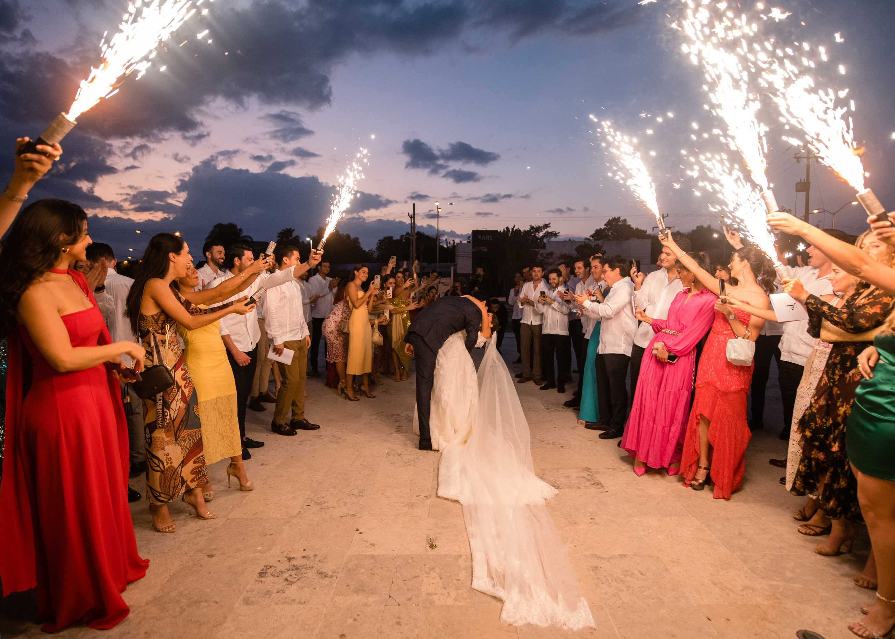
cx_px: 448
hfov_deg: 85.3
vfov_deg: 66.7
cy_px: 320
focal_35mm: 19
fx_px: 486
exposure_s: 1/200
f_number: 2.8
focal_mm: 17
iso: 2500
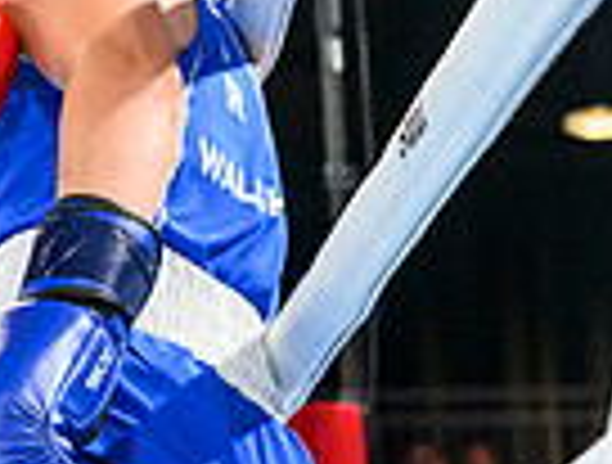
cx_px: -754
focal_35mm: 250
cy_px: -72
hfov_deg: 7.5
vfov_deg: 6.0
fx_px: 4436
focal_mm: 43
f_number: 3.2
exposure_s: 1/1600
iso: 2500
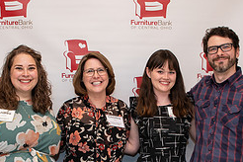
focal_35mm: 66
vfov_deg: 19.7
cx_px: 106
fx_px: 445
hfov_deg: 30.5
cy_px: 179
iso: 1250
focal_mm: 24
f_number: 4.5
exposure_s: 1/100
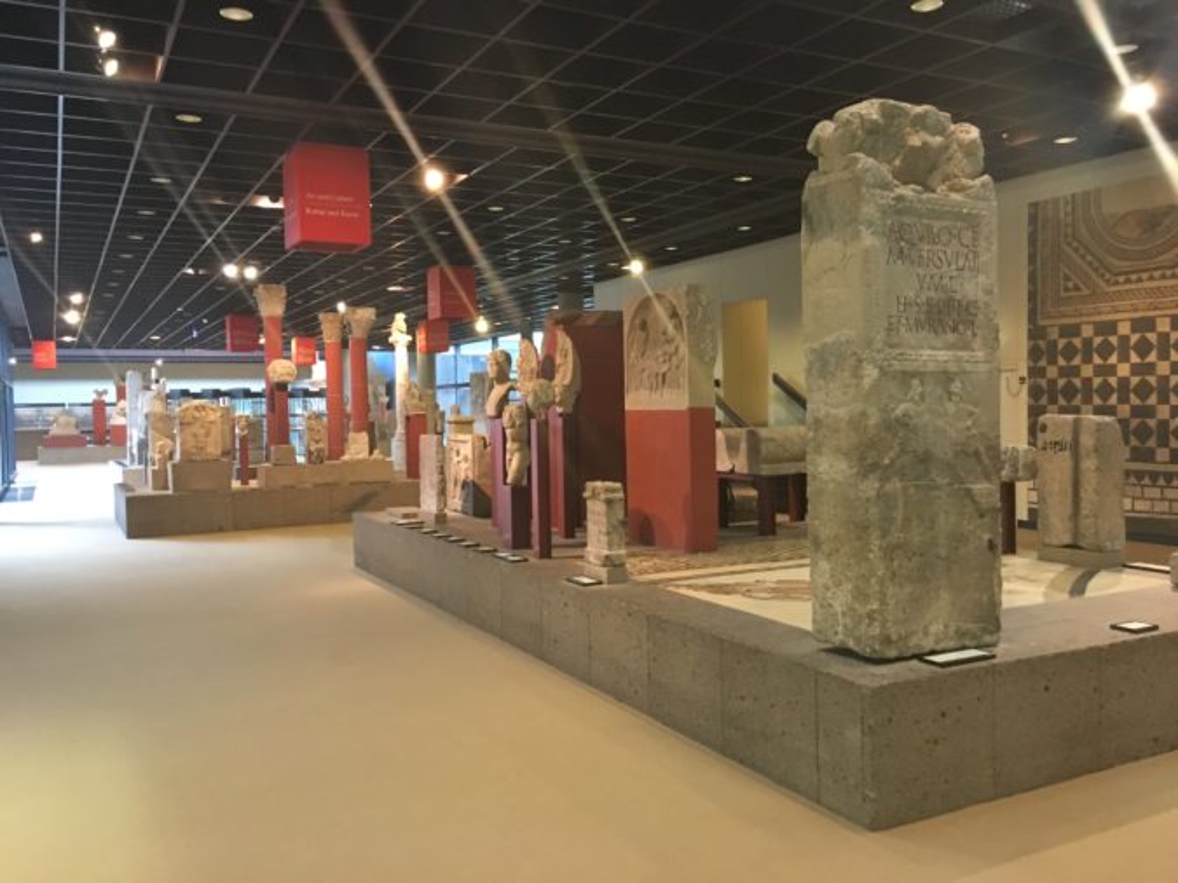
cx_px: 589
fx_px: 987
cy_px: 442
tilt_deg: -2.9
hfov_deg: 61.7
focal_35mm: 29
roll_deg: +0.3
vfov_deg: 48.2
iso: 200
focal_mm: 4.15
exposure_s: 1/17
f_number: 2.2
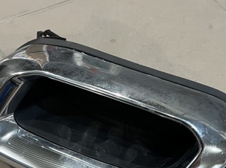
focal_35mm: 55
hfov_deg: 35.0
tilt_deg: -53.9
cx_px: 104
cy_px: 96
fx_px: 358
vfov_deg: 26.4
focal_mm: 5.7
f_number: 1.5
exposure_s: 1/50
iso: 250
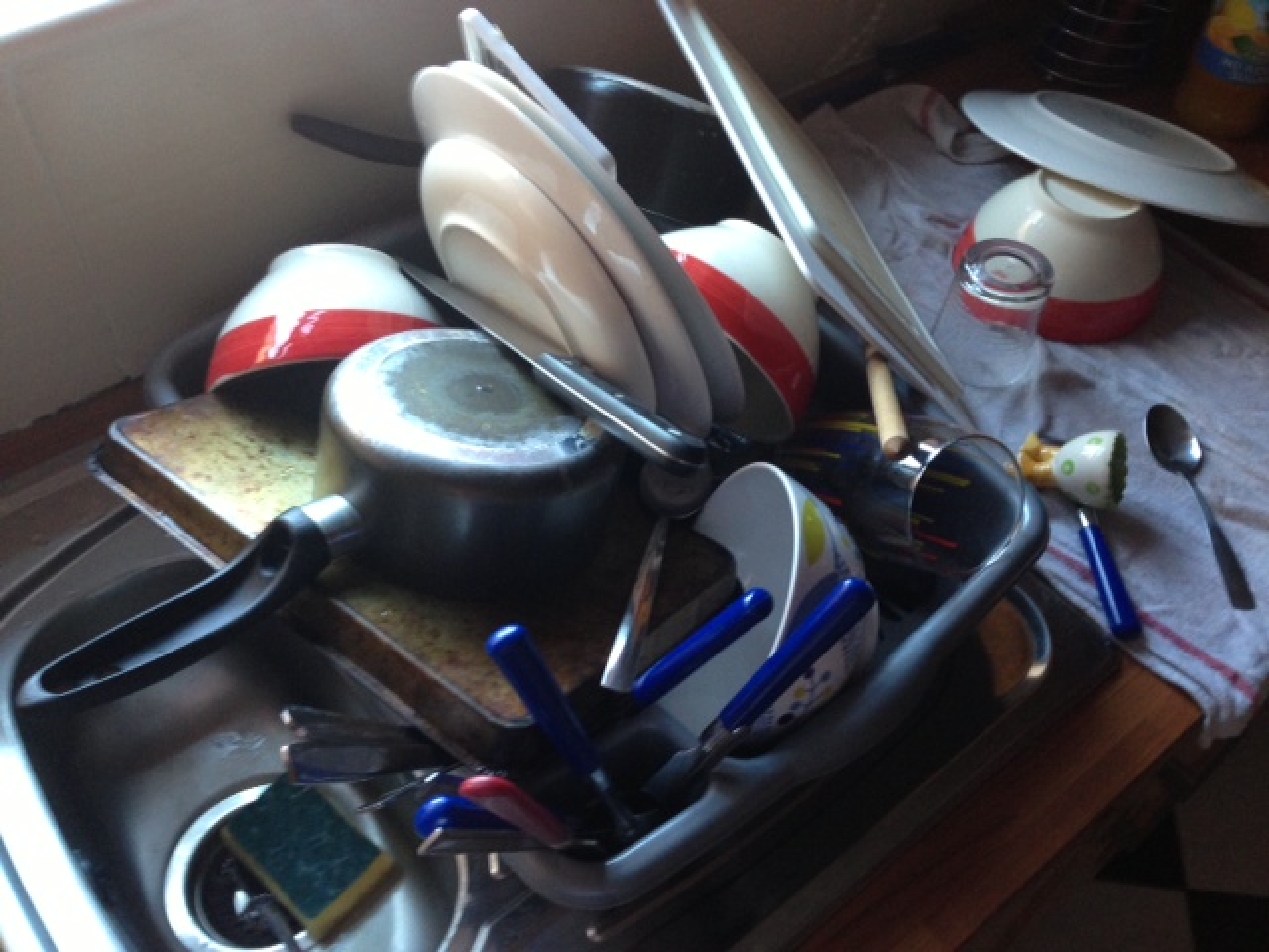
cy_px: 476
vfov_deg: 42.9
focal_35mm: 33
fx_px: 1210
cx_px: 634
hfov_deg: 55.4
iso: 160
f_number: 2.4
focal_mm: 4.13
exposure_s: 1/20
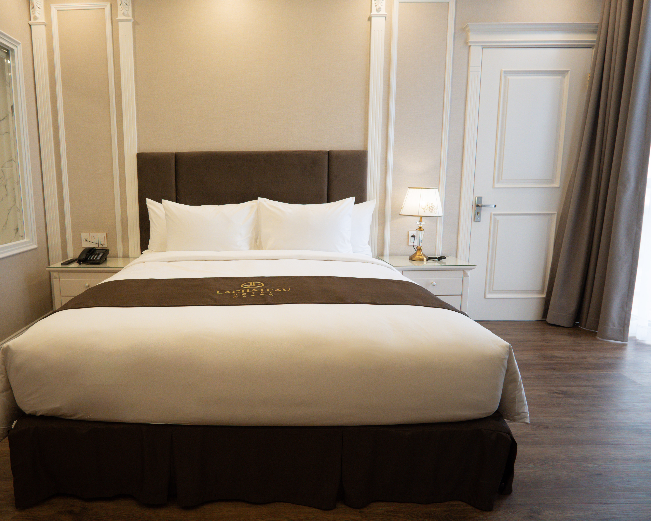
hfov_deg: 76.4
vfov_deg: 65.5
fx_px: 405
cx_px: 247
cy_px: 252
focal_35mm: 21
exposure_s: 1/80
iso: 500
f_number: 5
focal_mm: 12
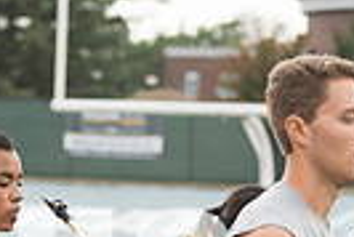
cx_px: 32
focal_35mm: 306
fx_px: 3012
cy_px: 334
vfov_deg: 4.5
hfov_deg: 6.7
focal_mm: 70
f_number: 2.8
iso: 1000
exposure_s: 1/1250
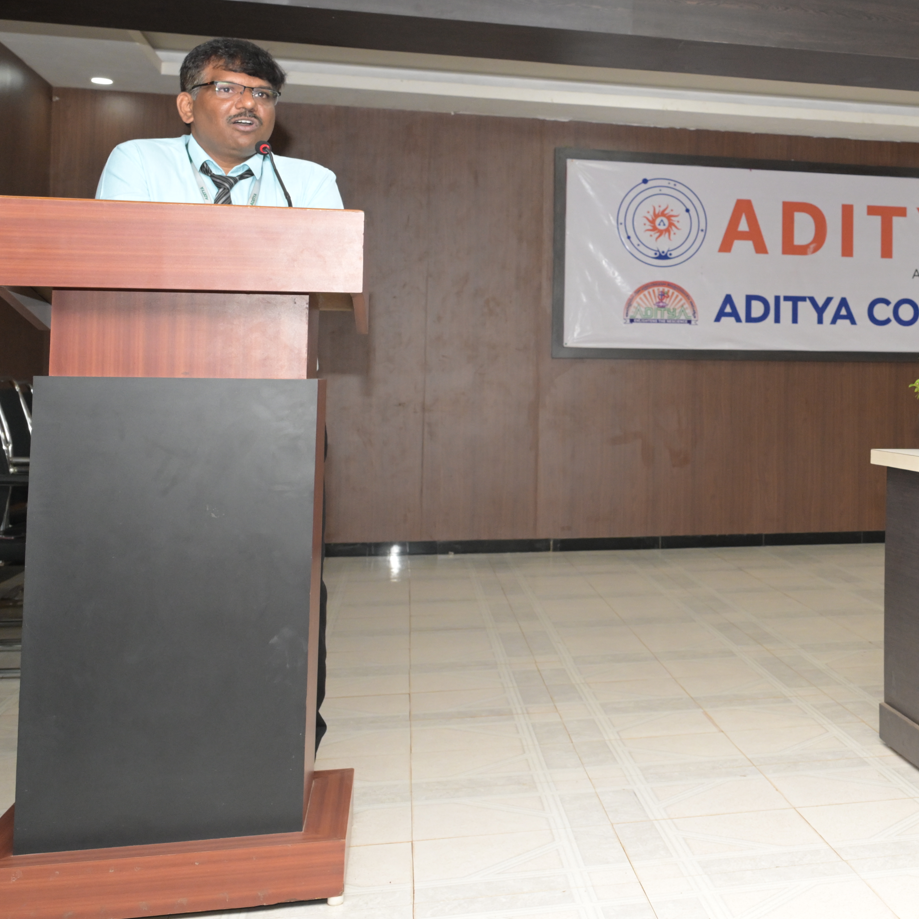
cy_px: 314
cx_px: 944
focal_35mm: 51
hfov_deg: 30.7
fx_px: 1532
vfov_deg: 33.1
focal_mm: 27
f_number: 5.6
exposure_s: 1/200
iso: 1600
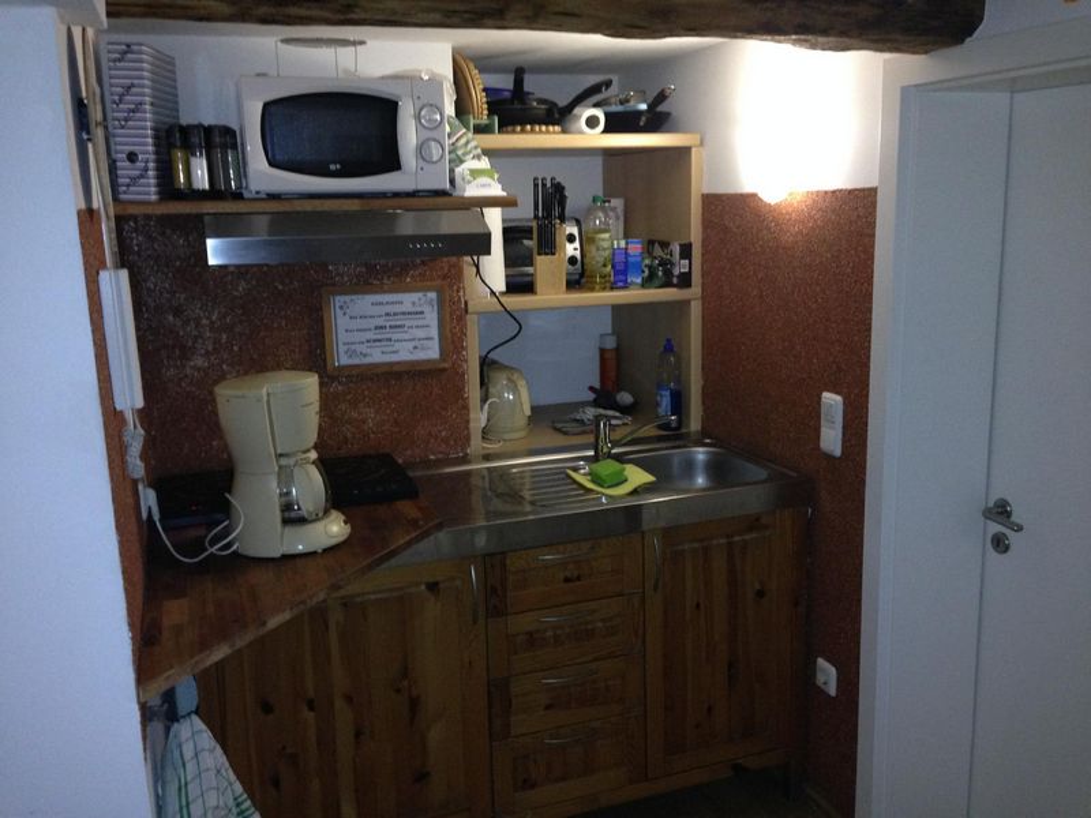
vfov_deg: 42.9
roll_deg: +2.5
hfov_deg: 55.4
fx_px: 1040
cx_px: 546
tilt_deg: -12.7
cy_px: 409
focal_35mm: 33
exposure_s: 1/17
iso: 320
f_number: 2.4
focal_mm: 4.12
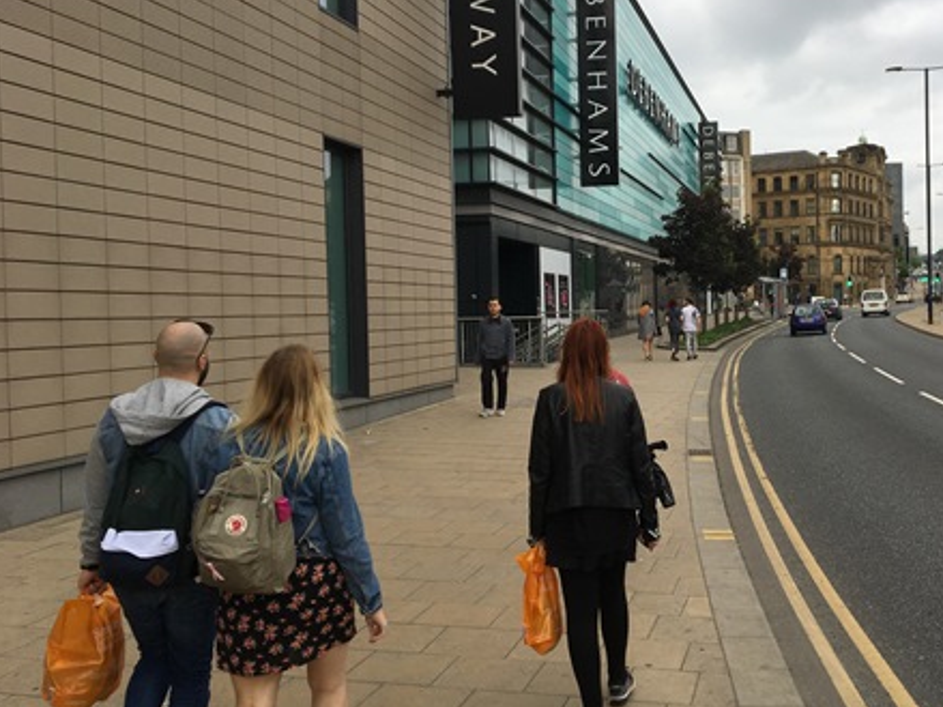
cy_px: 322
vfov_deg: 35.9
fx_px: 1089
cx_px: 637
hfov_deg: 46.0
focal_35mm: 40
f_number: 2.2
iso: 25
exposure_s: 1/447
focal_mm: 4.15
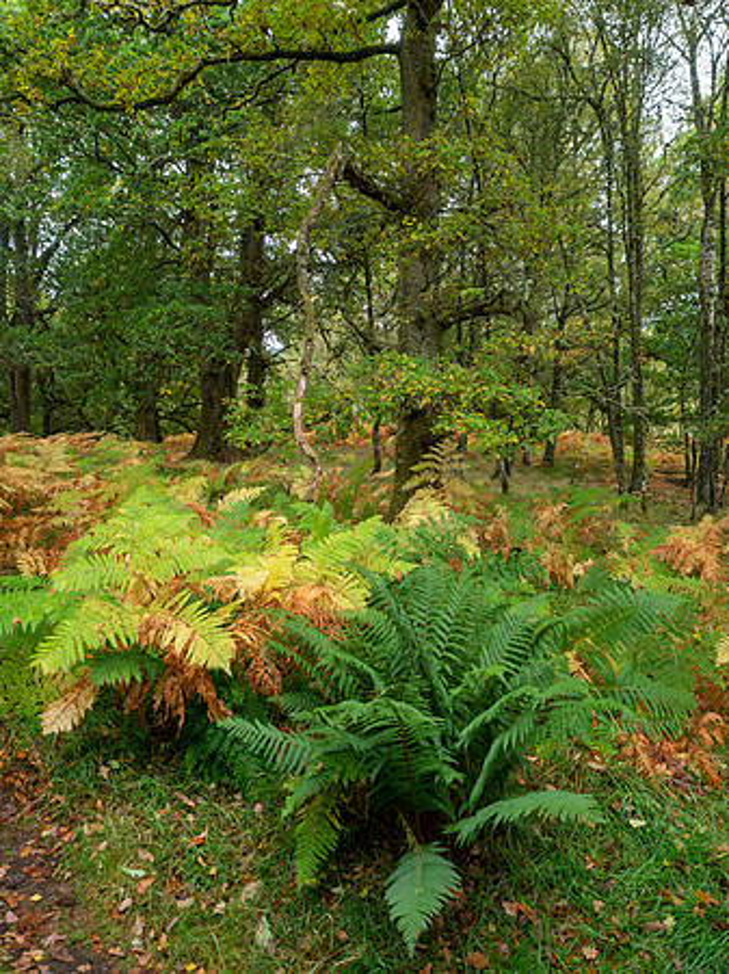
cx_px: 364
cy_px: 487
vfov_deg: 71.6
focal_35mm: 24
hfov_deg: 56.8
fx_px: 675
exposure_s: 1/25
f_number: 4
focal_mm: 12
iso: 200
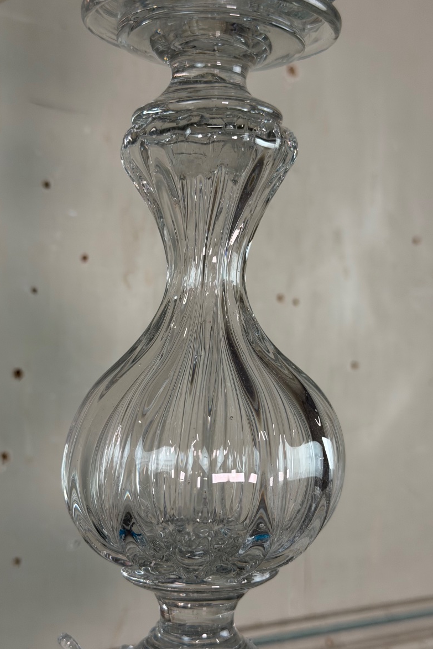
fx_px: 920
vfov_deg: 38.9
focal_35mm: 51
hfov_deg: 26.5
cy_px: 330
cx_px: 206
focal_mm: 6.76
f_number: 1.78
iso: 80
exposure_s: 1/100
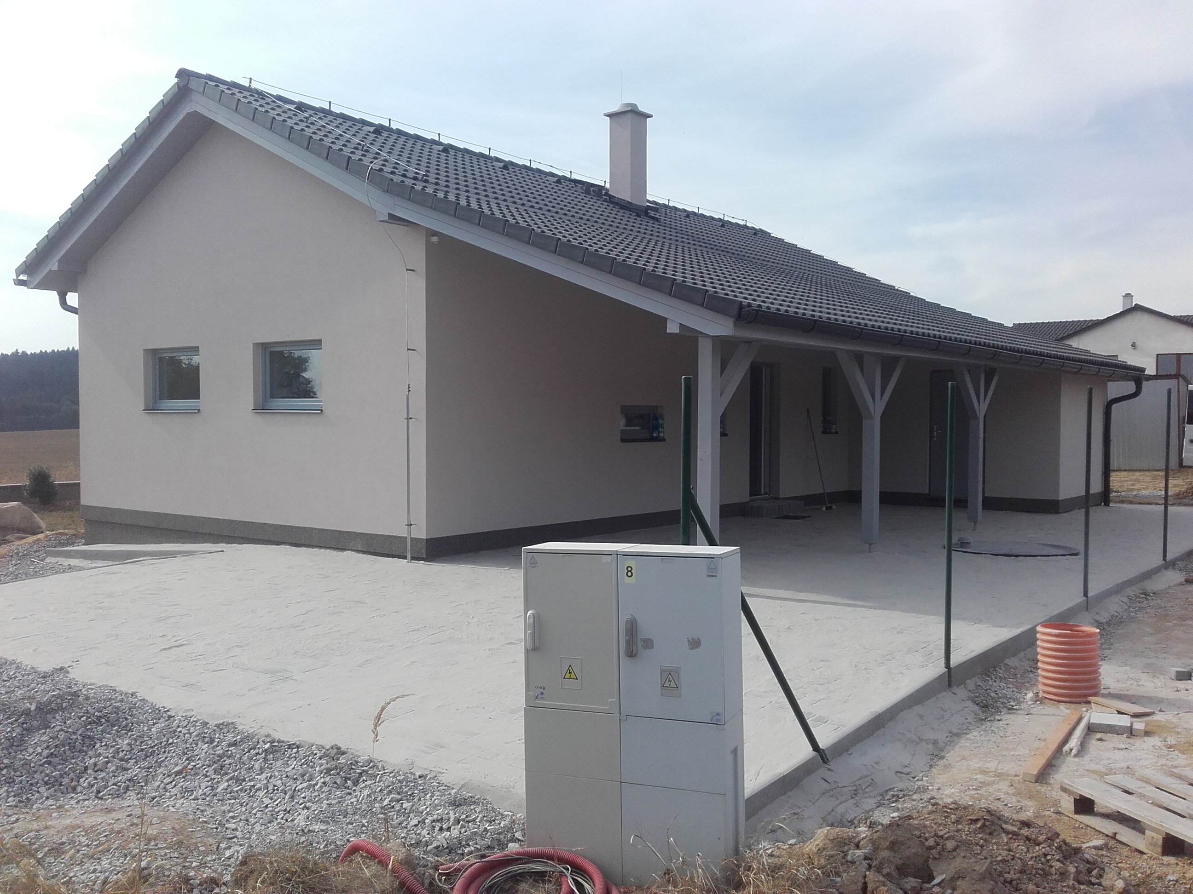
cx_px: 596
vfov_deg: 45.4
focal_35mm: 31
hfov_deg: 58.4
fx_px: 1068
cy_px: 447
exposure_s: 1/1110
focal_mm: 3.3
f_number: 2.2
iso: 50
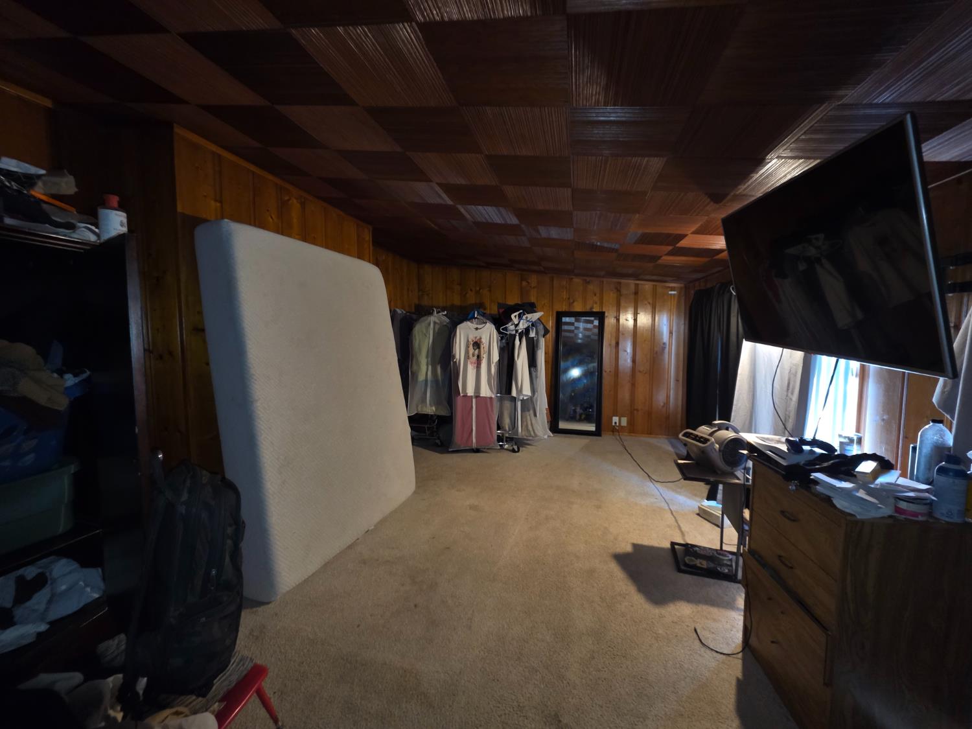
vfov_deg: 89.9
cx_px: 486
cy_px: 364
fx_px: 365
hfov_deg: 106.2
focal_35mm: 13
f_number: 1.9
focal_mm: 2.2
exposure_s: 1/9.99
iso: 200
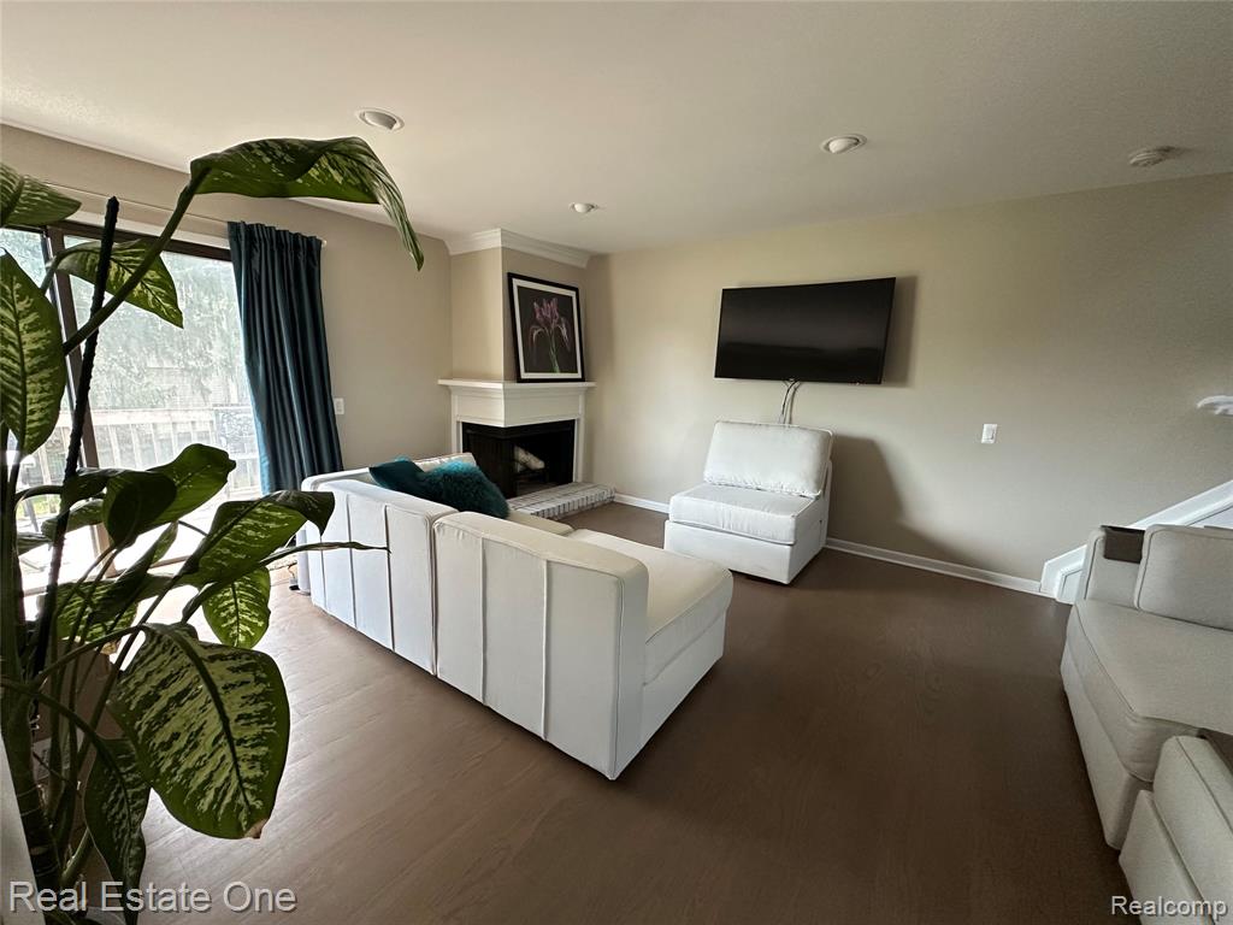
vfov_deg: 85.7
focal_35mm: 14
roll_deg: -2.6
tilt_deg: -9.7
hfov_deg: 102.1
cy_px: 462
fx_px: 499
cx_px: 616
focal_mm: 2.22
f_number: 2.2
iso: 320
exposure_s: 1/76
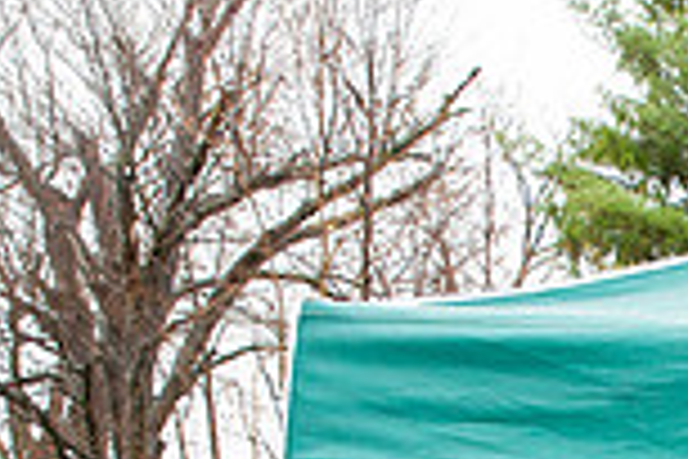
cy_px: 815
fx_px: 1777
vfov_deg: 13.3
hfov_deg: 19.0
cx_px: 1054
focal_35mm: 93
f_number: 6.3
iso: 800
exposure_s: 1/125
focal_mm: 24
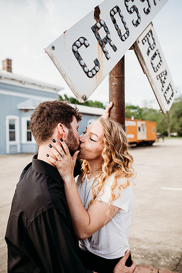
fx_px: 182
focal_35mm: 24
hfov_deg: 53.1
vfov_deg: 73.7
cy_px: 136
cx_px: 91
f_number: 2.8
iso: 100
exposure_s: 1/640
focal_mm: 24
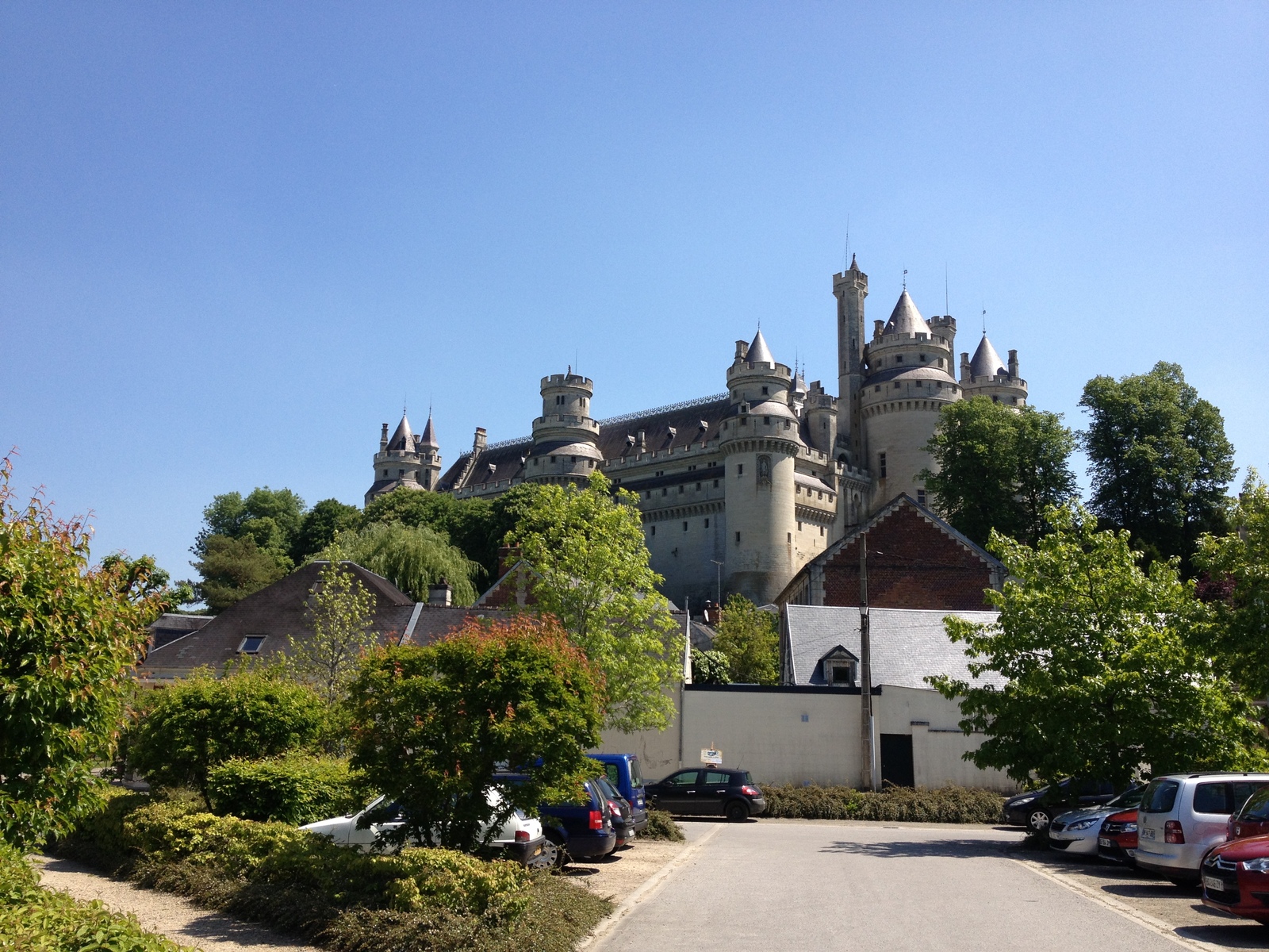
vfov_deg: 40.7
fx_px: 1283
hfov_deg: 52.6
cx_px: 634
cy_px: 476
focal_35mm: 35
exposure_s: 1/1346
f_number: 2.4
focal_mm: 4.28
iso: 50
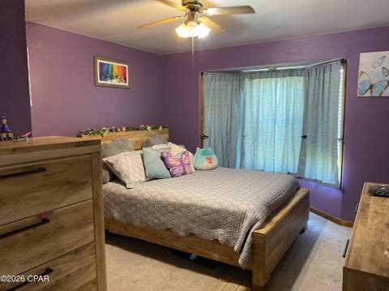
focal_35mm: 26
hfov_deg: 67.4
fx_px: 292
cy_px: 146
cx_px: 194
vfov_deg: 53.0
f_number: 1.8
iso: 400
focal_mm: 4.25
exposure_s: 1/60
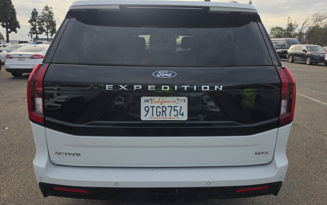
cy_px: 95
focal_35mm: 25
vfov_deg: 49.2
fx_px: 223
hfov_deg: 72.5
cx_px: 163
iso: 63
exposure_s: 1/4235
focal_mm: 6.5
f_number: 1.4
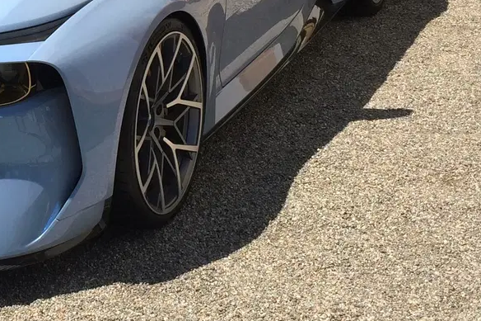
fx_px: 828
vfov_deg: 21.6
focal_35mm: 62
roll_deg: +3.2
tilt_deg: -14.5
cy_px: 64
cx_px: 54
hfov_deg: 31.0
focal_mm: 4.15
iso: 32
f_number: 2.2
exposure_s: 1/2053
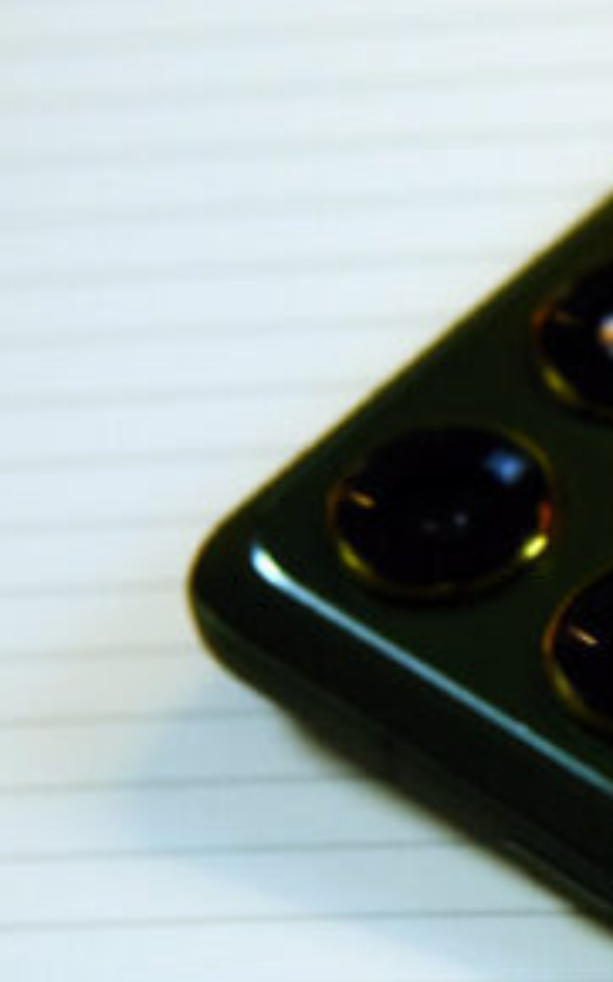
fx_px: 7224
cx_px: 1558
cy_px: 791
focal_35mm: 270
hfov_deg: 4.7
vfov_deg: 7.8
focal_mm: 50
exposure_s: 1/200
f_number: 4
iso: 640
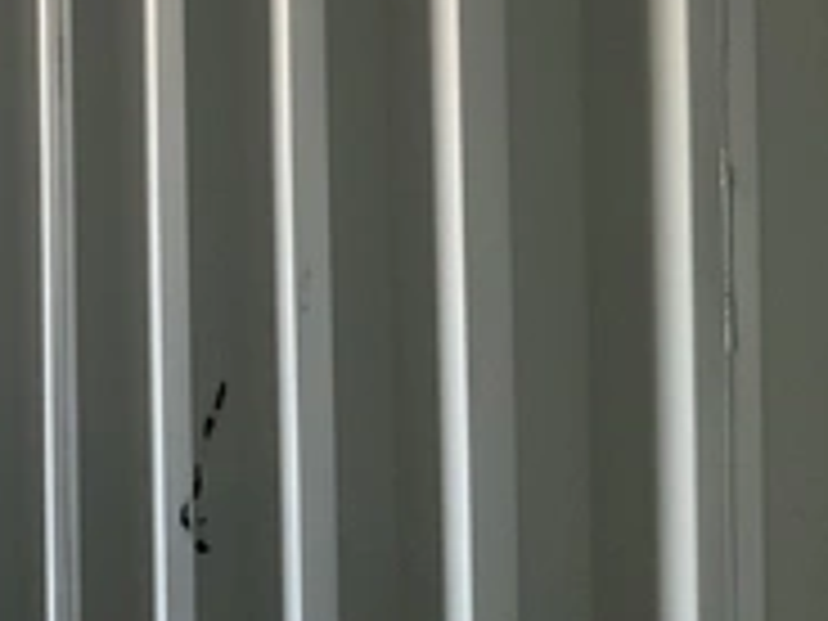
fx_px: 1507
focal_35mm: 63
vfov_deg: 22.1
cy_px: -45
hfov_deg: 29.5
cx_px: 86
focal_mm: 3
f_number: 1.8
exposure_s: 1/60
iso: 125
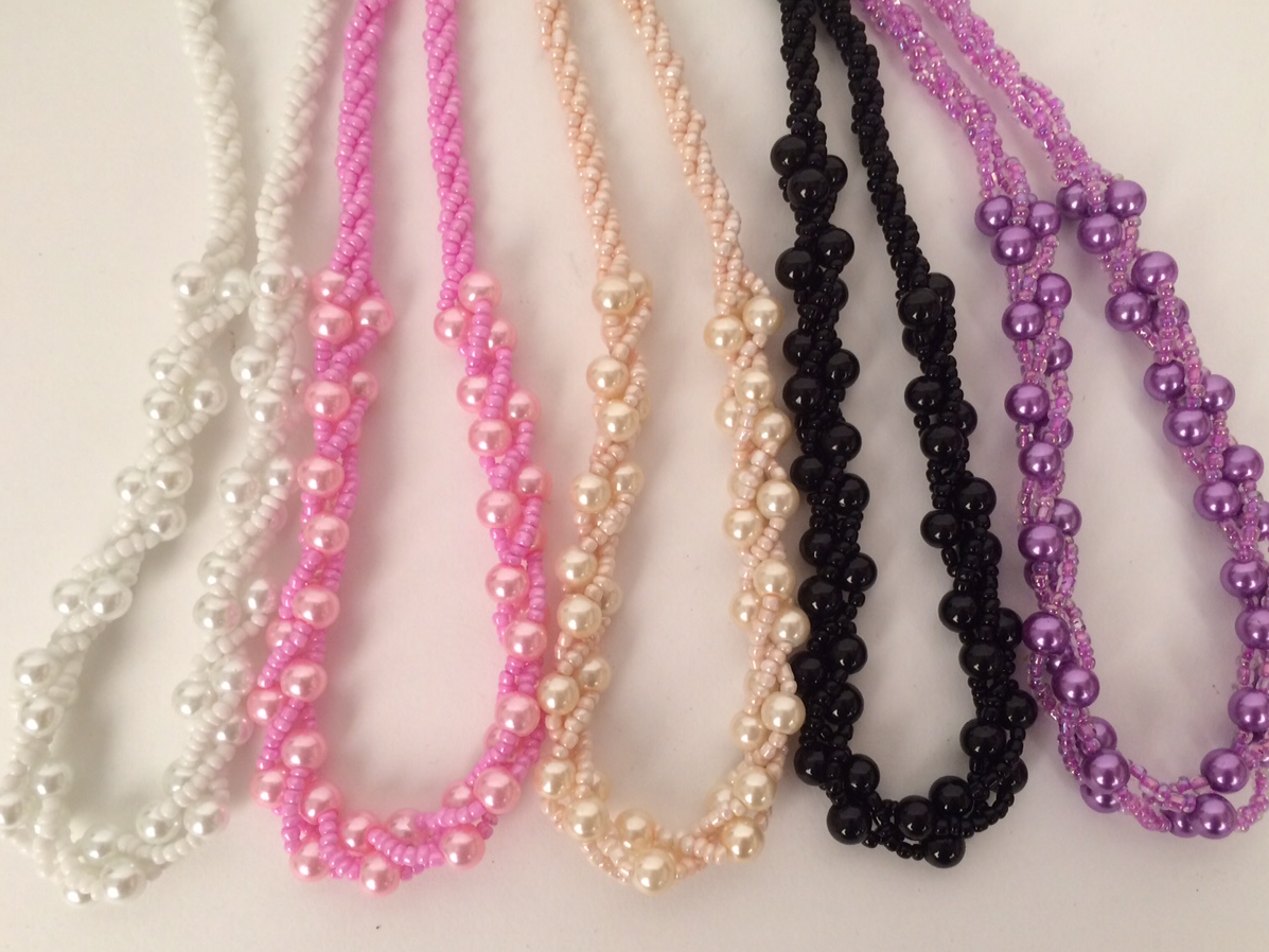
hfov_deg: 58.3
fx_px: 1137
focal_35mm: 31
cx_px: 656
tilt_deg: -82.6
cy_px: 497
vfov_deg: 45.4
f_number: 2.2
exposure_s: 1/33
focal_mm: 4.15
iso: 125
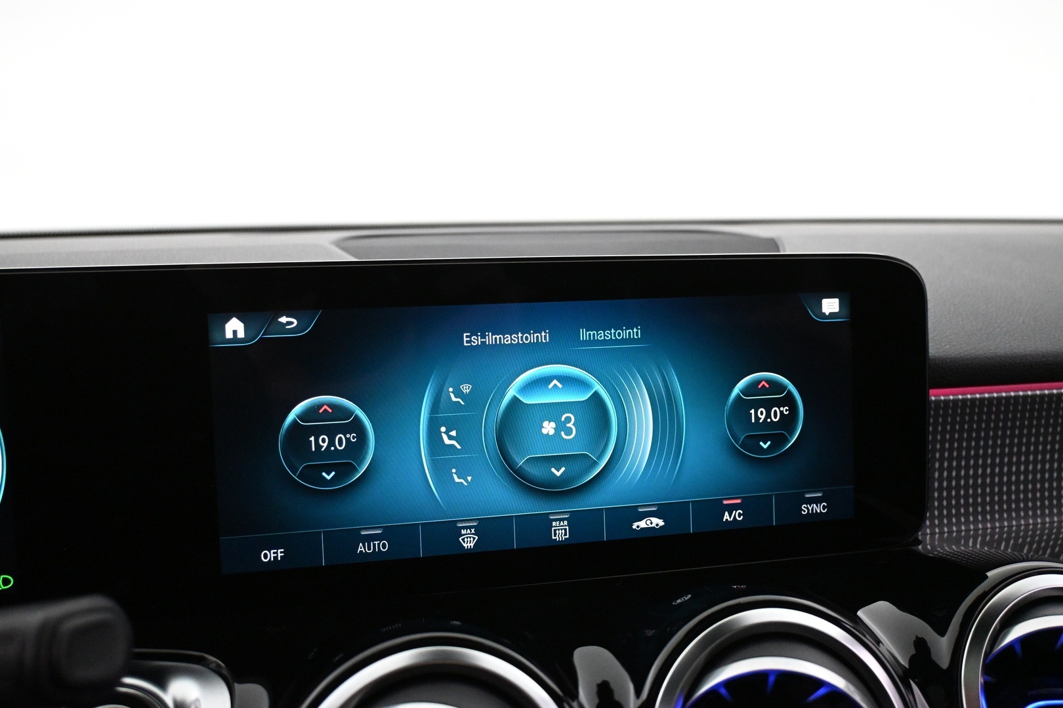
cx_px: 532
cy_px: 354
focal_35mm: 29
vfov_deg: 44.6
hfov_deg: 63.2
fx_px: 864
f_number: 3.8
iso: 4000
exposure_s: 1/100
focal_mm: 19.5
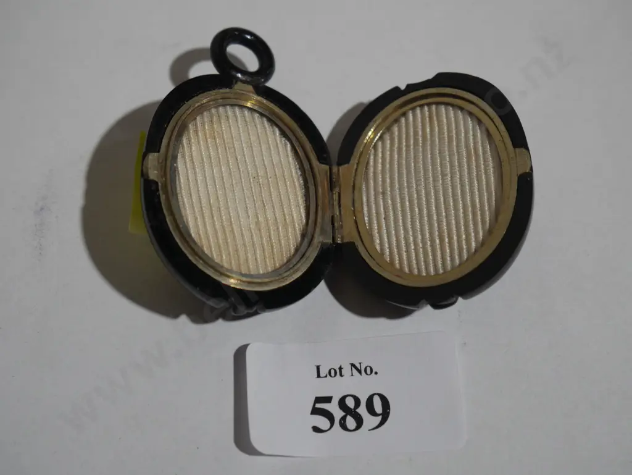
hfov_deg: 28.5
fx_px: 1242
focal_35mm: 68
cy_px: 238
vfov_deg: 21.6
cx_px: 316
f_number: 5.4
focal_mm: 34
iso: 320
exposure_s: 1/80
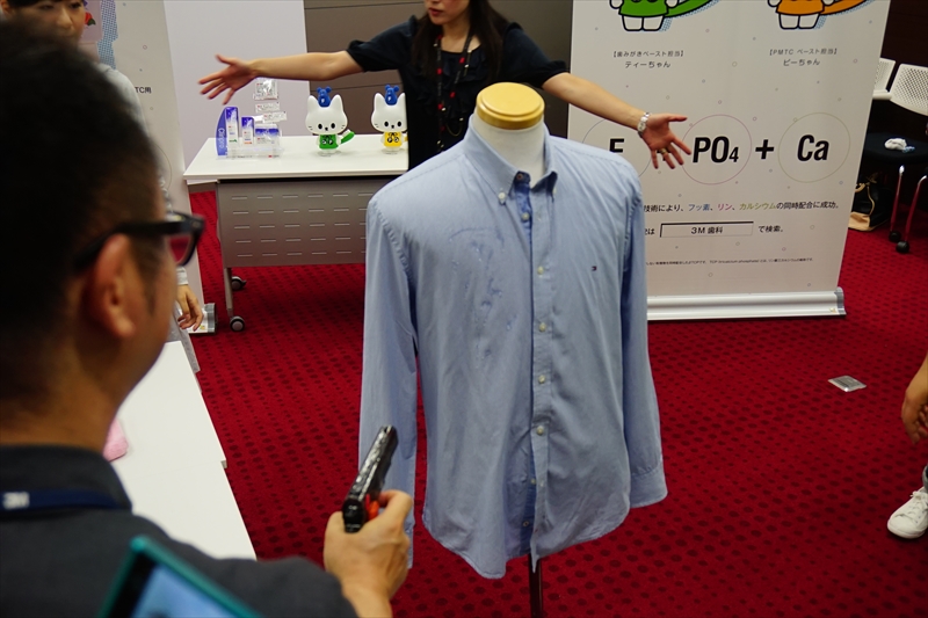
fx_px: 954
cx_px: 464
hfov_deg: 51.9
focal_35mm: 37
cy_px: 309
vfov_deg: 35.9
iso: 400
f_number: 4.5
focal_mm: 25
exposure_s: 1/60
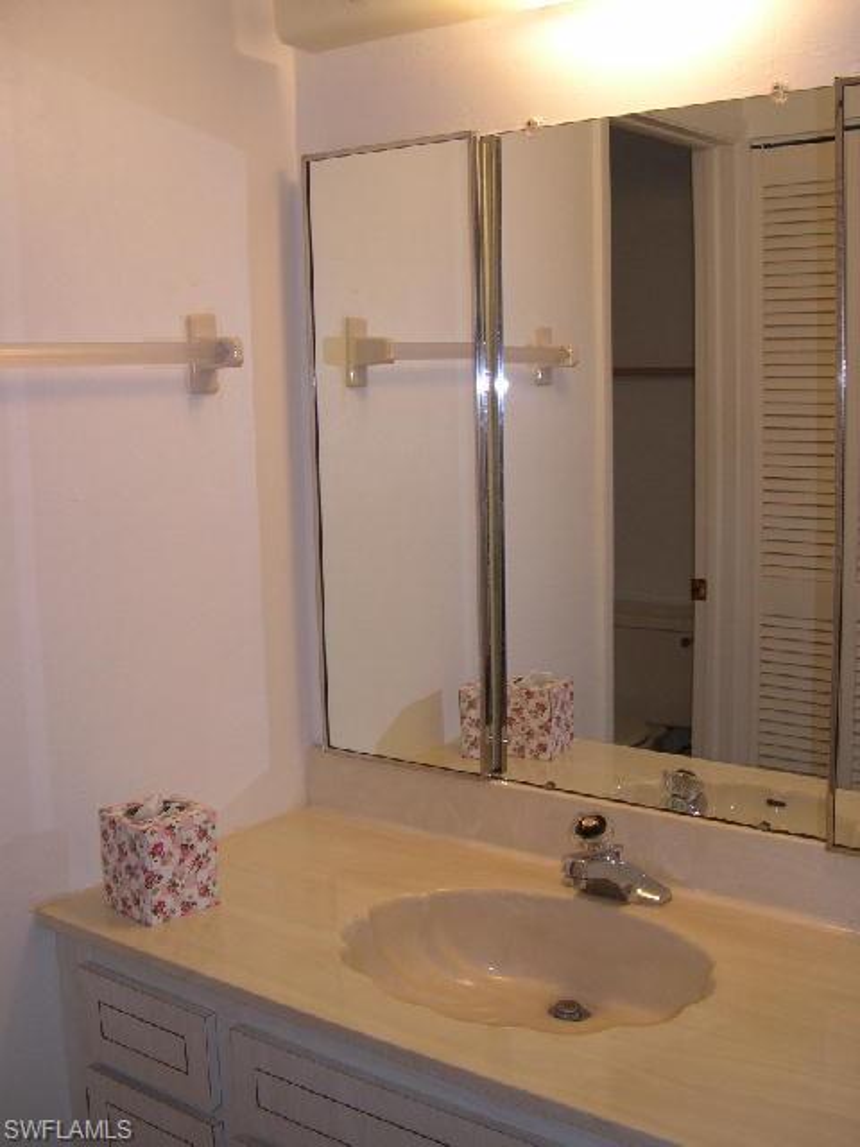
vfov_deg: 49.0
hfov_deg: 37.7
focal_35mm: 38
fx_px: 1259
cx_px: 430
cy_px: 574
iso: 100
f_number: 2.8
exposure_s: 1/30
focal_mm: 8
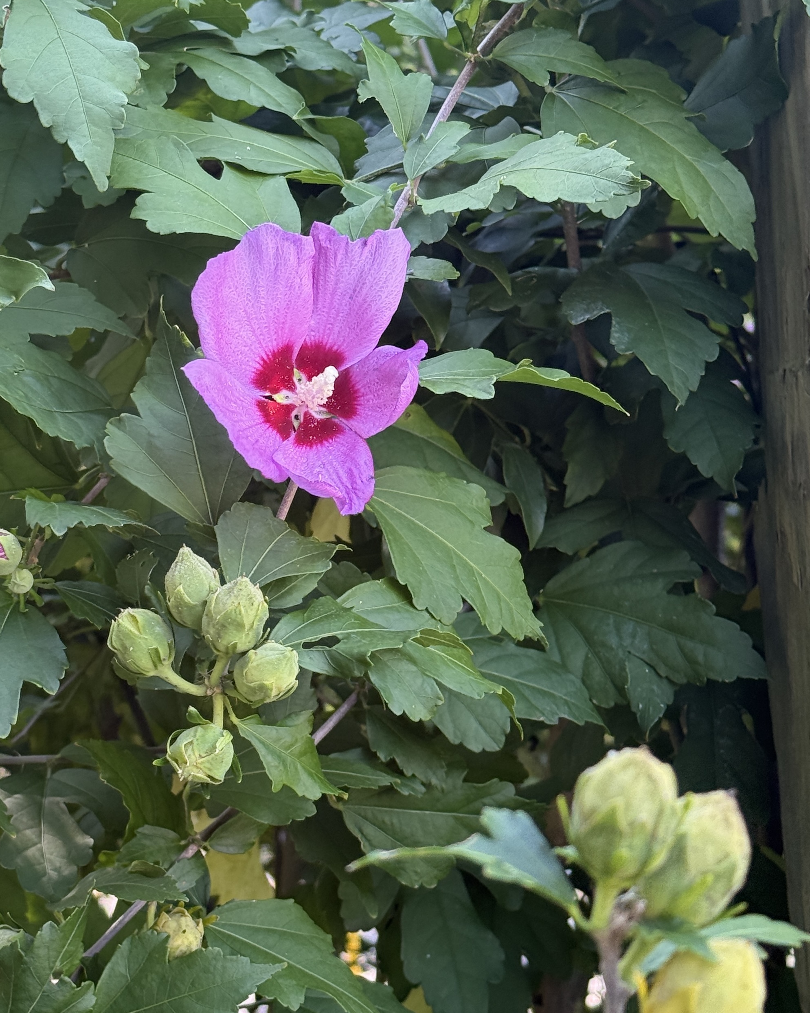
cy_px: 497
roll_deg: +2.6
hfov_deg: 29.7
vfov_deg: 36.7
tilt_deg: +1.0
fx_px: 1529
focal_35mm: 51
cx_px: 401
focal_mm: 6.76
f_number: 1.78
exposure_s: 1/153
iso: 100
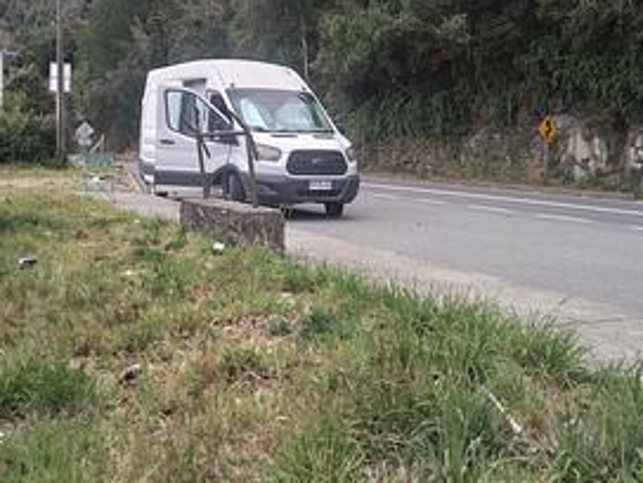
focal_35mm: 55
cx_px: 273
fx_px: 1022
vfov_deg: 26.3
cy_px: 128
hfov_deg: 34.9
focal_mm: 3.94
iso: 50
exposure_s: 1/333
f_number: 2.4
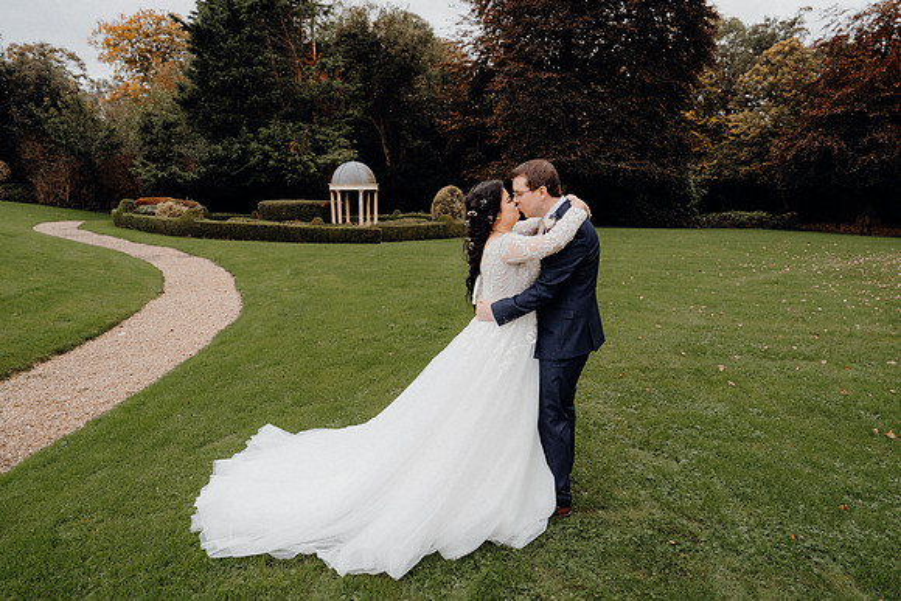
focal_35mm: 24
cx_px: 450
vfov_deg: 53.2
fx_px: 601
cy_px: 300
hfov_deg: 73.7
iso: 640
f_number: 3.5
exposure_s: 1/160
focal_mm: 24
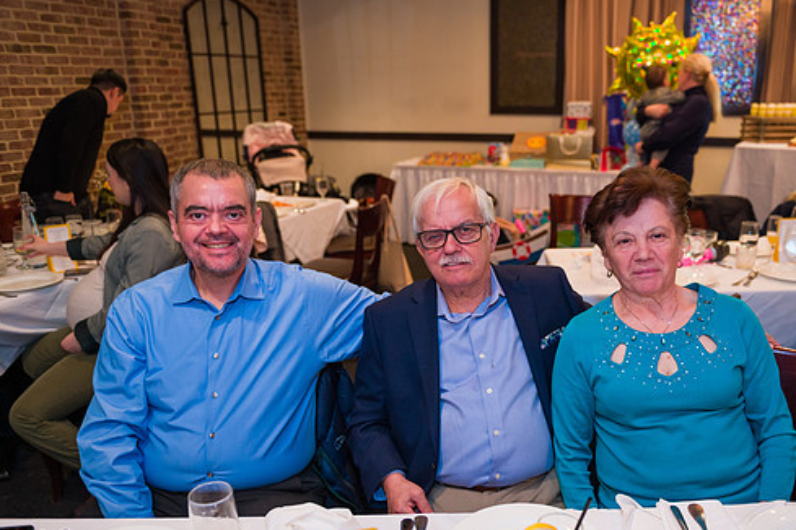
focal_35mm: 32
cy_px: 309
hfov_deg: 58.4
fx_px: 708
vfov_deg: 41.0
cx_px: 461
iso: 1600
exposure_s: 1/125
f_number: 3.2
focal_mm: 27
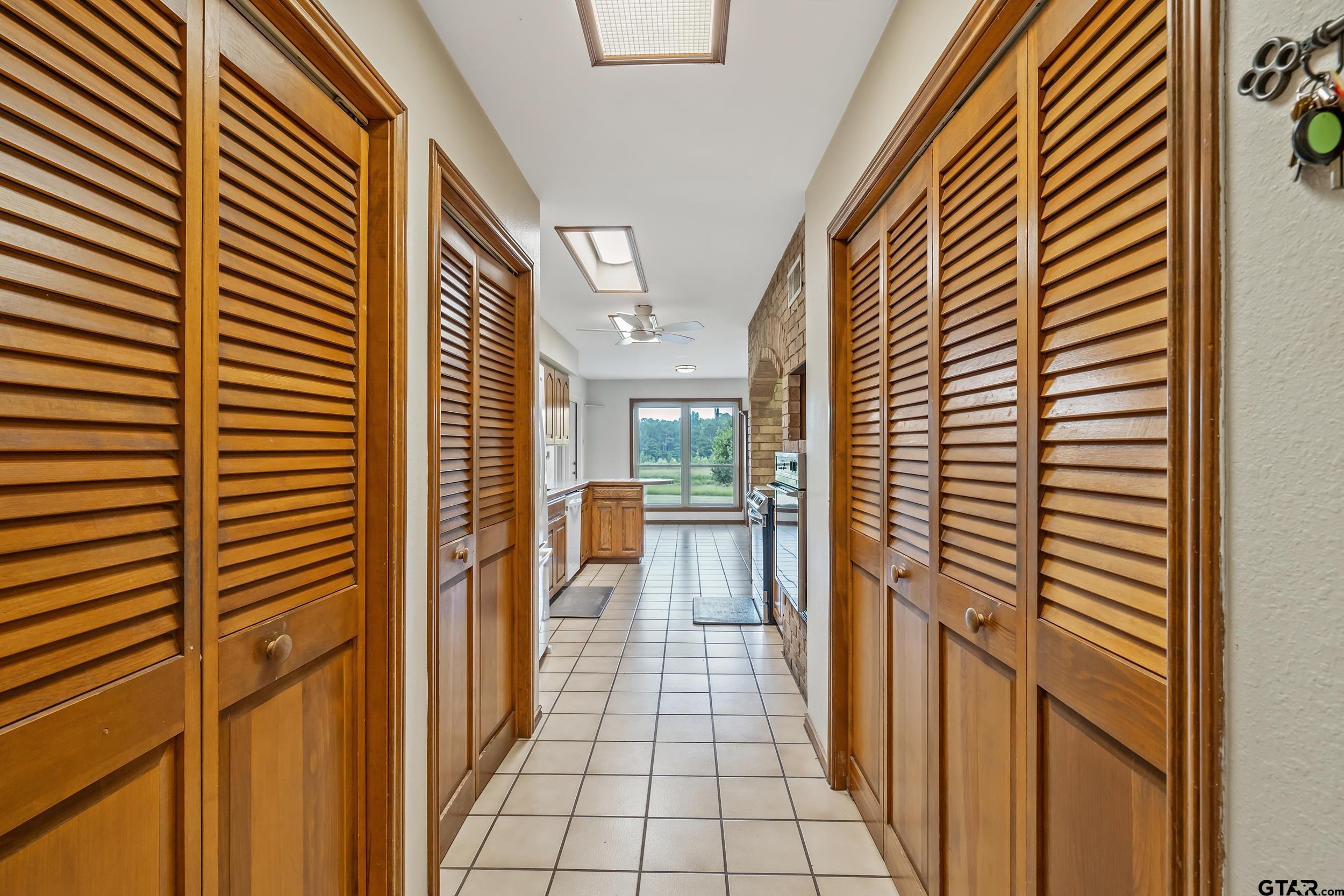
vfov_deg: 73.8
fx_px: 597
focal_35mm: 16
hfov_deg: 96.7
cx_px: 672
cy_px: 448
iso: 800
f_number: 8
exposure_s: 1/15
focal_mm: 16
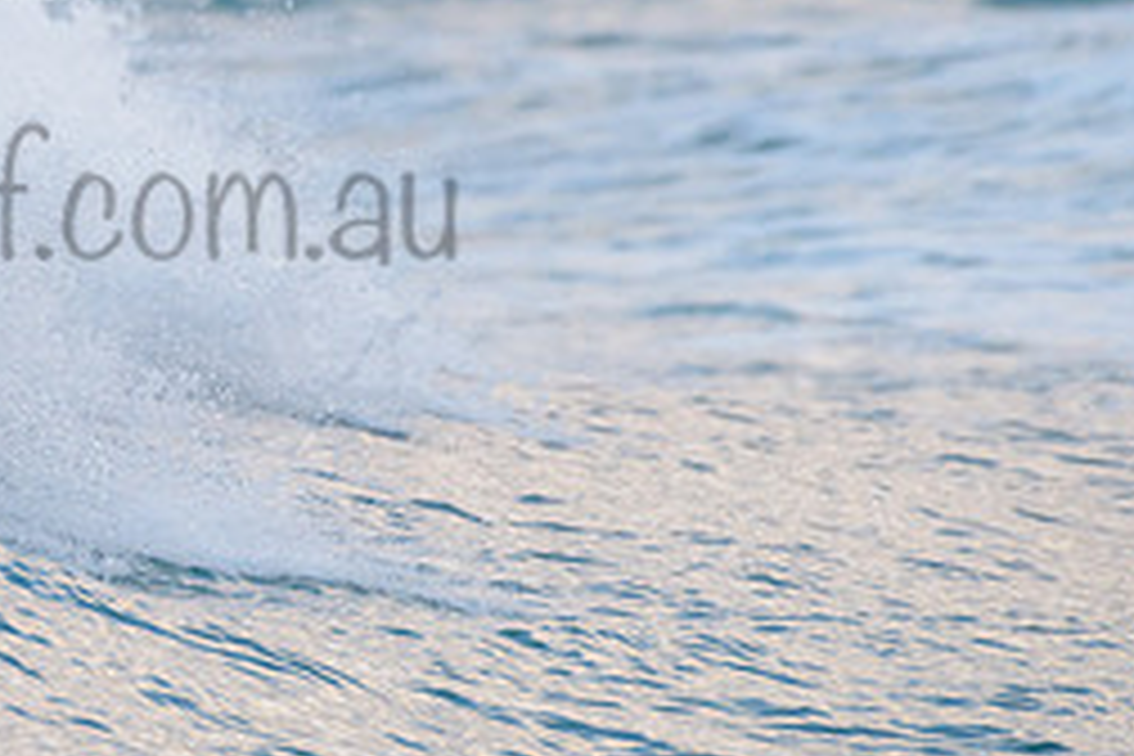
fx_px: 44349
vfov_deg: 1.0
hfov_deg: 1.5
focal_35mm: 1408
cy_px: 108
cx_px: -105
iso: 640
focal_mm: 500
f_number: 5.6
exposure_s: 1/800
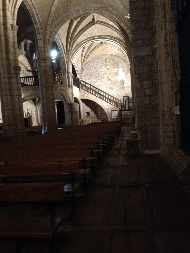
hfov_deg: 42.9
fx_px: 242
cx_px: 95
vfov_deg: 55.4
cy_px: 126
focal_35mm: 33
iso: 800
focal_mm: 4.12
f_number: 2.4
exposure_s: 1/15
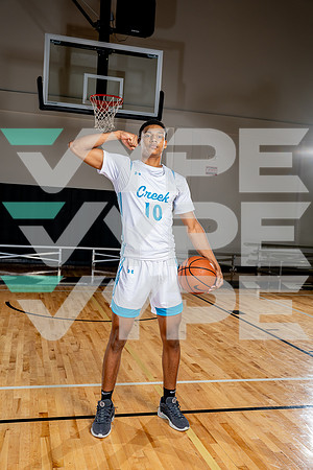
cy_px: 235
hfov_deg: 35.1
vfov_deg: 50.7
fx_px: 496
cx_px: 156
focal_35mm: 38
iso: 200
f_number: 5.6
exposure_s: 1/250
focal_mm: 38
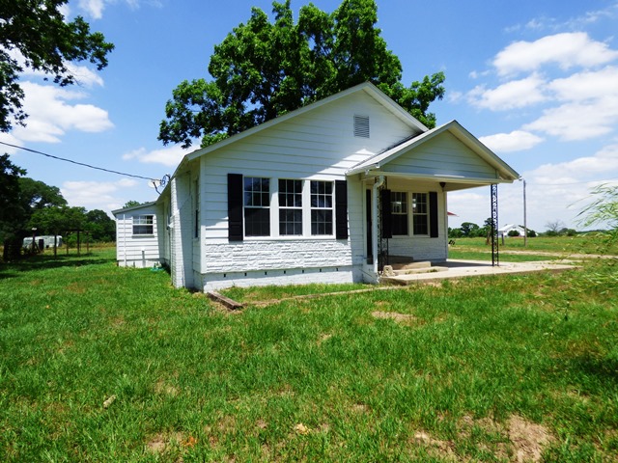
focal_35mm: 20
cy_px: 232
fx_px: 357
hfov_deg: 81.7
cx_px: 309
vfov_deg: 66.0
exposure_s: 1/1600
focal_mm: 3.58
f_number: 2.8
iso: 100
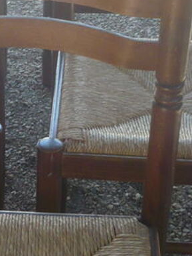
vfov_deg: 16.3
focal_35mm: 121
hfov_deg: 12.1
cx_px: 14
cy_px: 120
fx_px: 896
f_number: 2.8
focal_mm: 5.8
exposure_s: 1/125
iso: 160
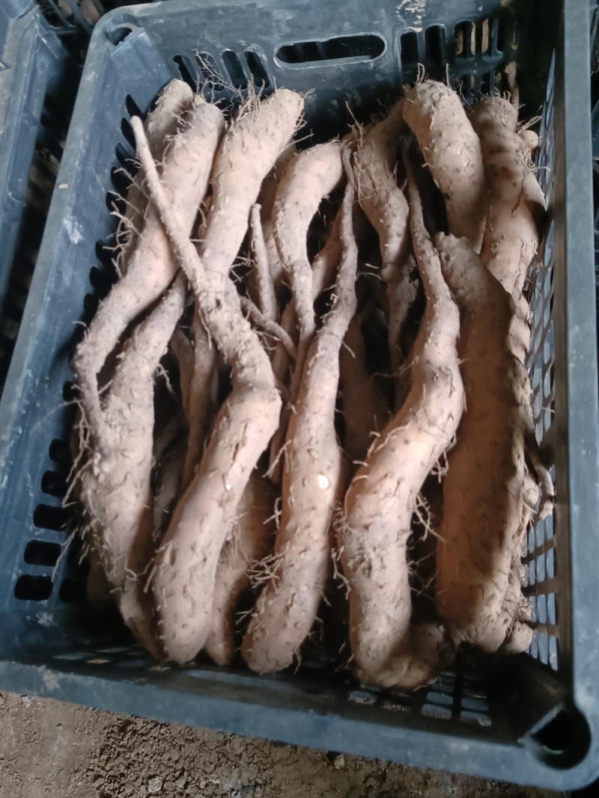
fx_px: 623
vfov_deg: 65.3
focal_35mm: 27
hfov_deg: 51.3
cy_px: 399
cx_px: 300
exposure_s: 1/20
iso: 4595
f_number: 1.9
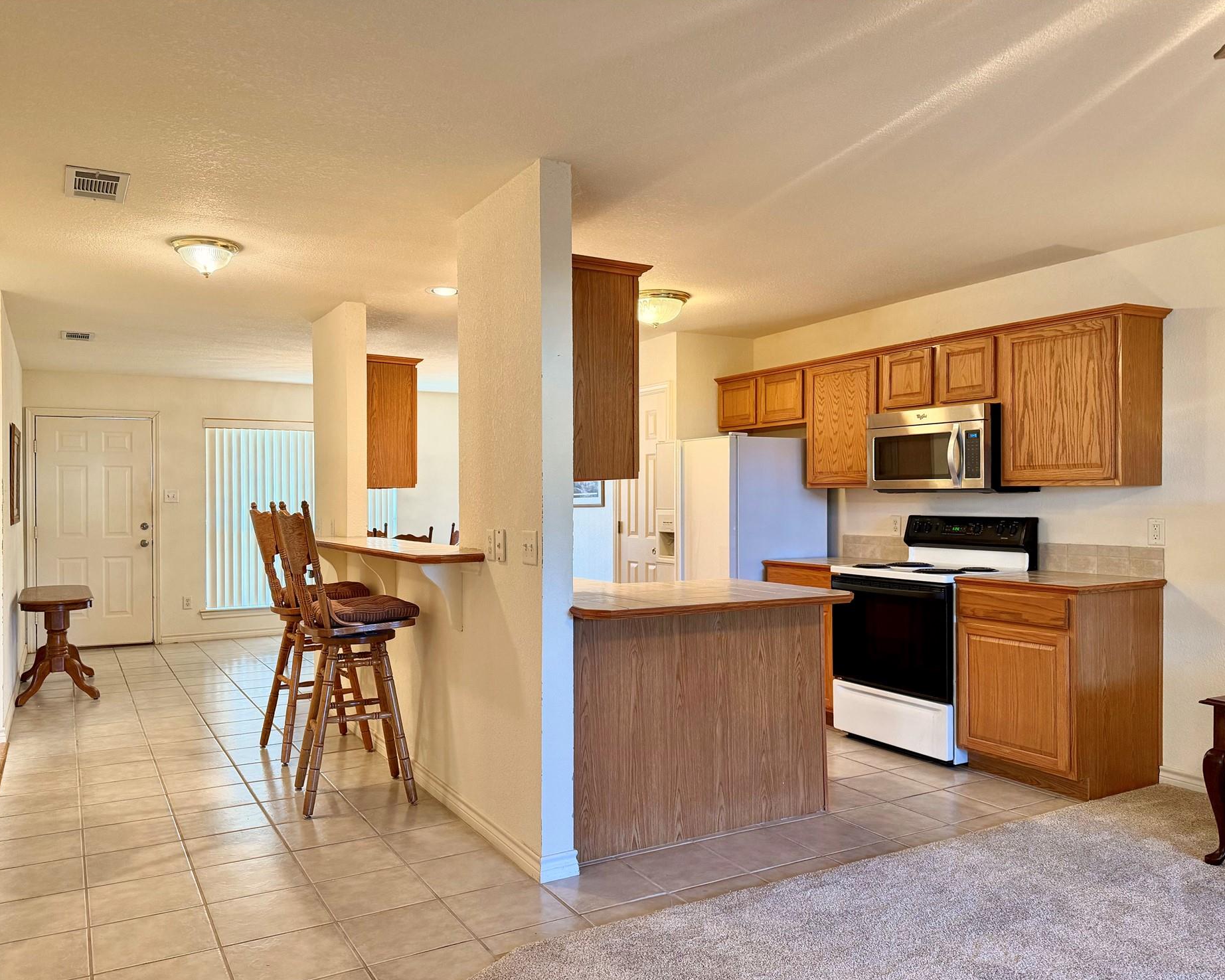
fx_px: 943
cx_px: 590
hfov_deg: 66.0
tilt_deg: -0.2
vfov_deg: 54.9
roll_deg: +0.0
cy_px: 505
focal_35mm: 26
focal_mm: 6.76
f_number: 1.78
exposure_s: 1/120
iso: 250
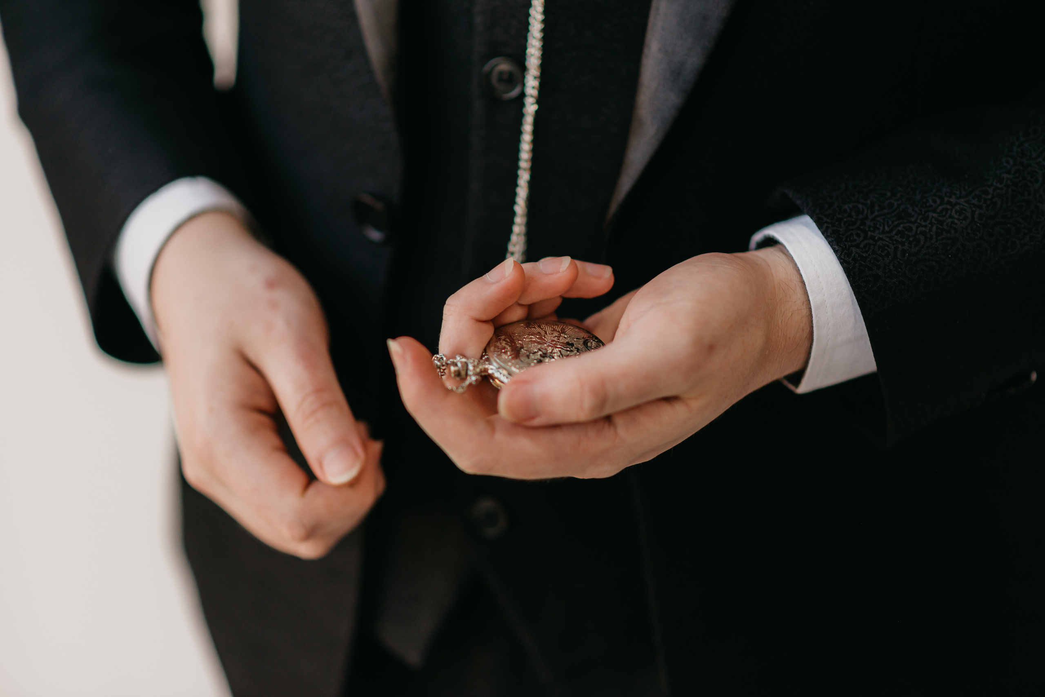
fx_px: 2468
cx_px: 522
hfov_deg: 23.9
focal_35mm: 85
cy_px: 348
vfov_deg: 16.1
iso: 160
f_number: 1.8
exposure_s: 1/320
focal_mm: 85
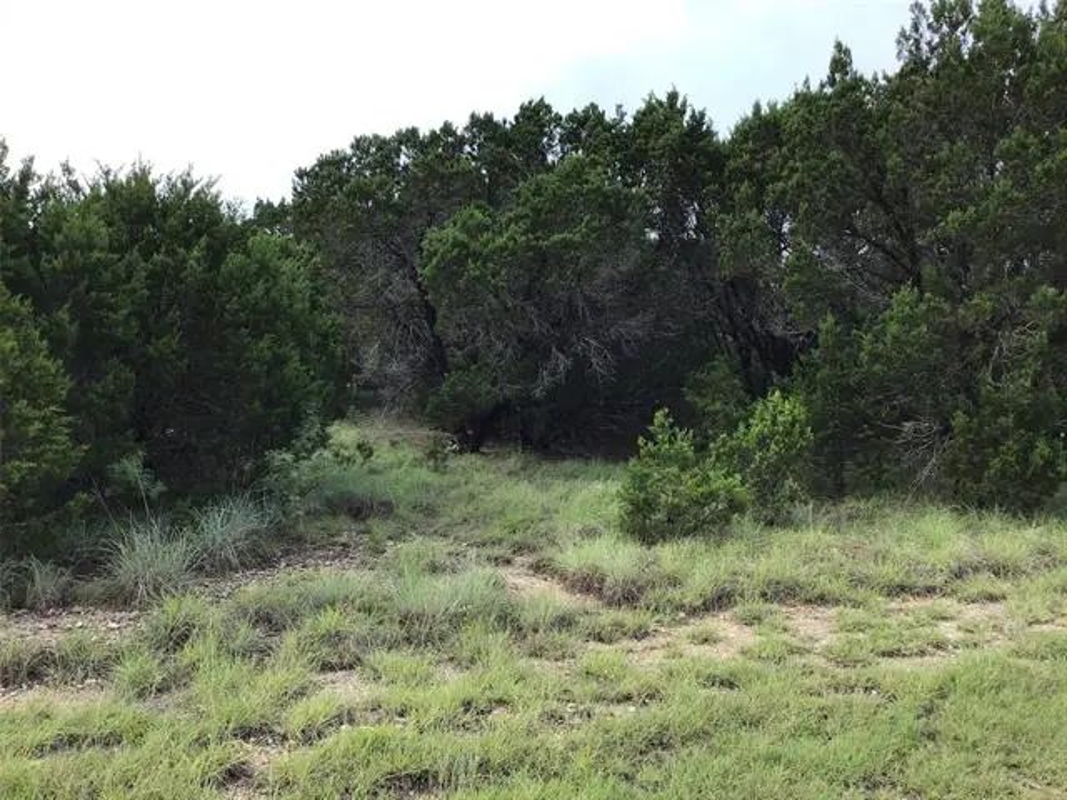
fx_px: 956
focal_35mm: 31
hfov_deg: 58.4
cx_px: 534
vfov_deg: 45.4
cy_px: 400
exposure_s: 1/558
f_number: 2.4
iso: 25
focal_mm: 3.3
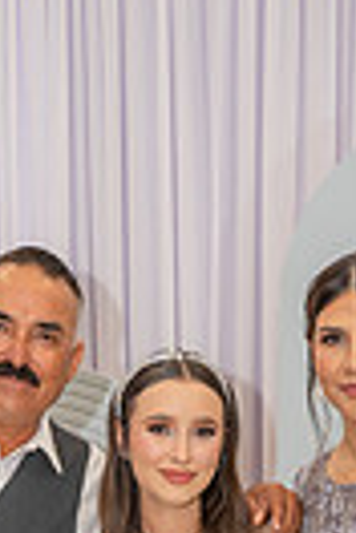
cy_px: 852
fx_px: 1765
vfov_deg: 15.5
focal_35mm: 119
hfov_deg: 11.5
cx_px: 198
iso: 640
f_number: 3.5
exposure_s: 1/160
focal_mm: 35
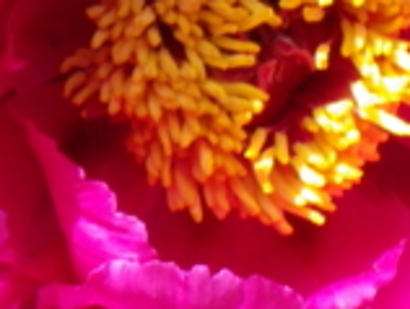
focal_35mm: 172
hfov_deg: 11.5
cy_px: 75
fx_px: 2040
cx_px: 291
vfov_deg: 8.6
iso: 80
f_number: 4.6
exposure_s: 1/125
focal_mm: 6.1
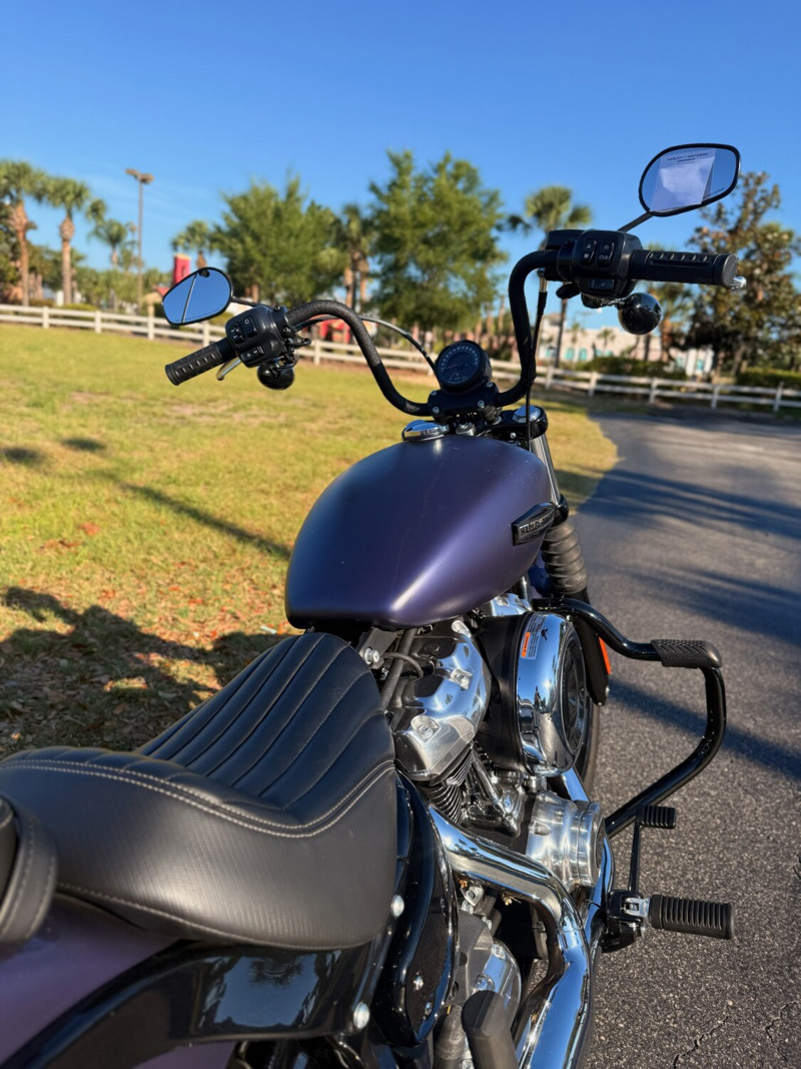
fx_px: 741
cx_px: 400
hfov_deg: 56.8
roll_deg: -4.5
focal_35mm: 24
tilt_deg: -14.3
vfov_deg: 71.6
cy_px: 534
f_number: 1.78
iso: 80
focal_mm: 6.76
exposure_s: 1/2299
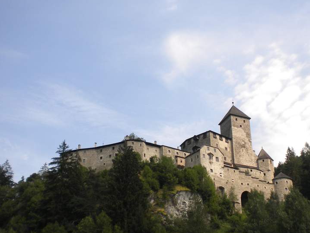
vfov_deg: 29.0
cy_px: 149
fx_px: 448
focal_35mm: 50
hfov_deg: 38.0
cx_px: 193
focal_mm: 6.3
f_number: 4.6
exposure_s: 1/552
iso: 80
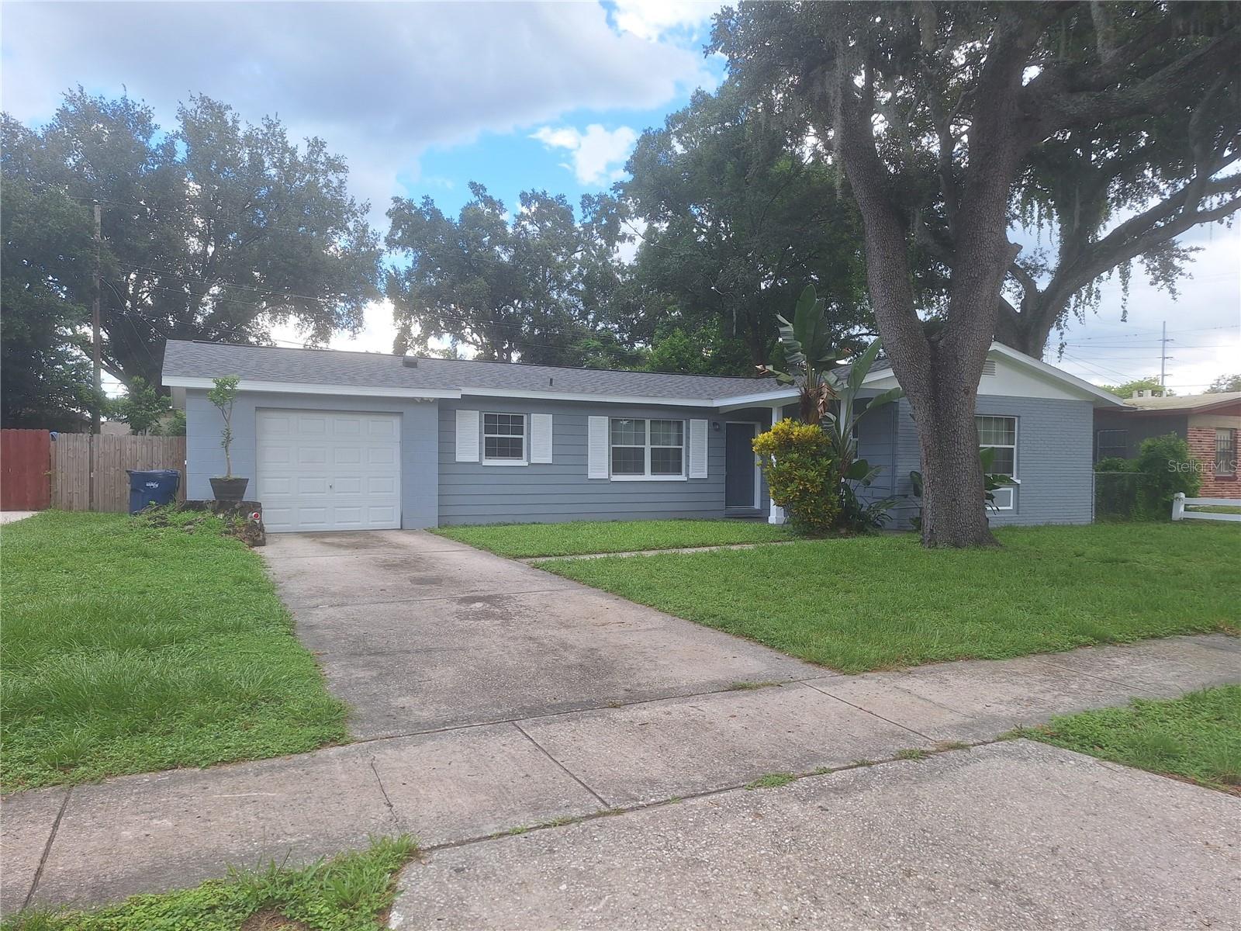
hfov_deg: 73.9
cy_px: 466
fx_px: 825
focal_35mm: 23
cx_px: 620
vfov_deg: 58.9
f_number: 1.8
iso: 40
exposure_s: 1/798
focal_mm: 5.54
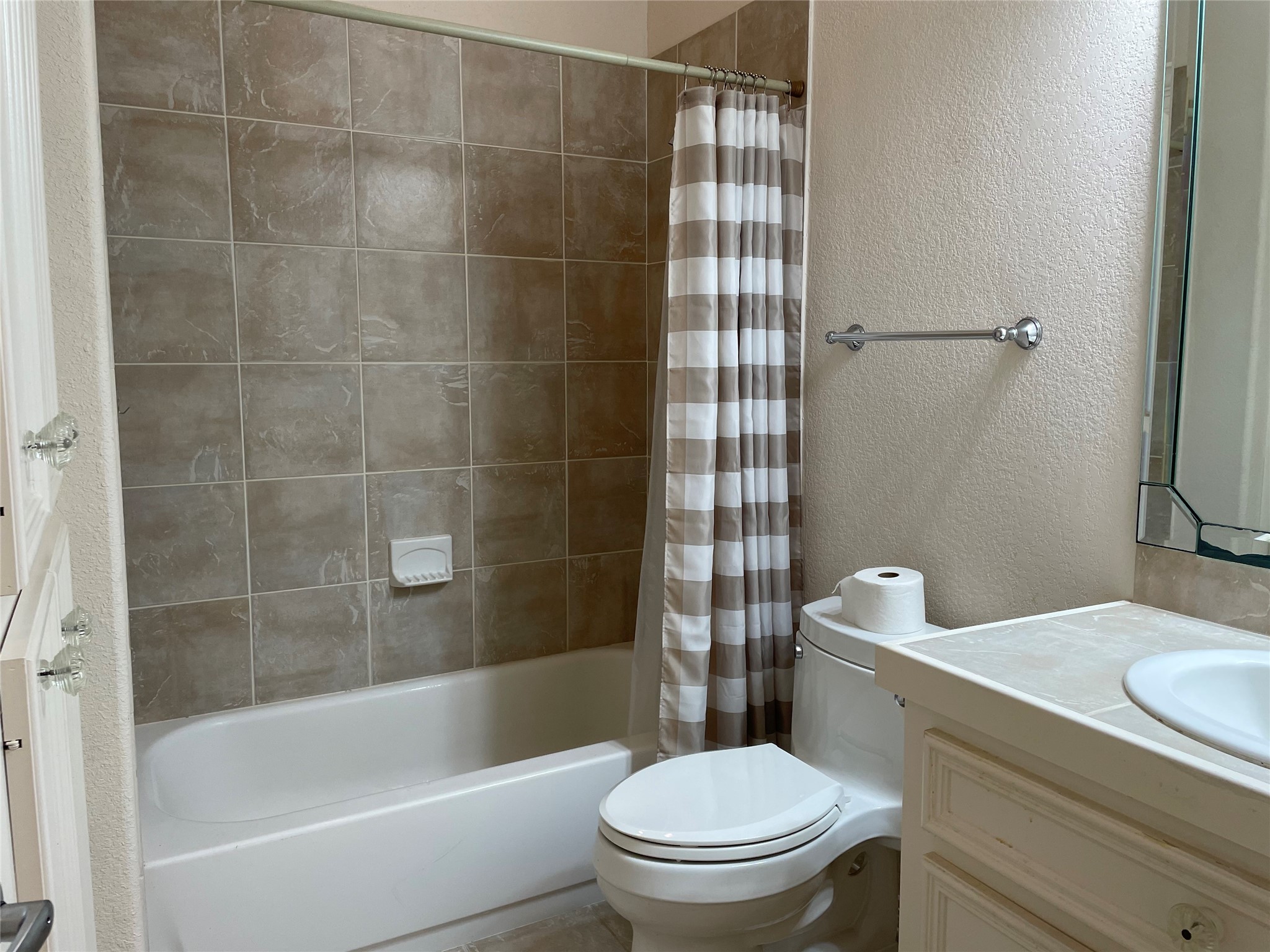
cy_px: 476
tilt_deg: -6.7
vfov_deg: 53.1
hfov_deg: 67.3
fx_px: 954
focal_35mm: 26
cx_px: 635
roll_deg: +0.3
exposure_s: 1/120
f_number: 1.6
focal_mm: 4.2
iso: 80
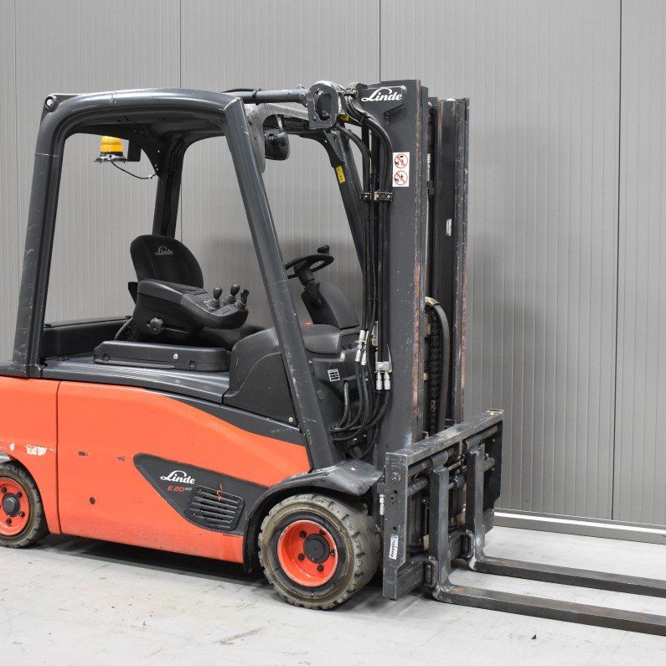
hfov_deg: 34.0
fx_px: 1088
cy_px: 334
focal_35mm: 50
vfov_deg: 34.0
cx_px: 287
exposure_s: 1/30
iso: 1600
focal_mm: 26
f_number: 5.6
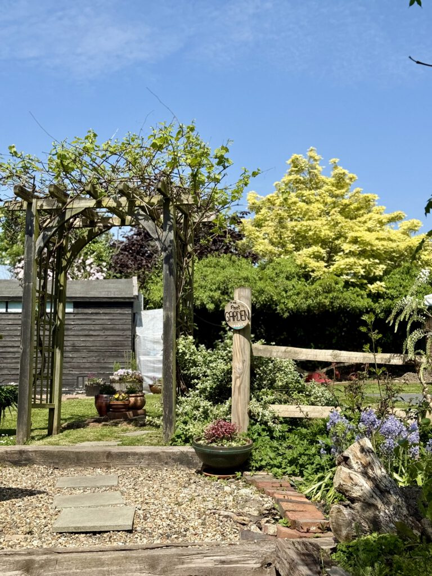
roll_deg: -0.4
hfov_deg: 30.3
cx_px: 216
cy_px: 288
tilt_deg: +7.1
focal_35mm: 48
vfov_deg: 39.7
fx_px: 799
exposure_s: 1/4098
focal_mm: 6.76
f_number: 1.78
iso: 80
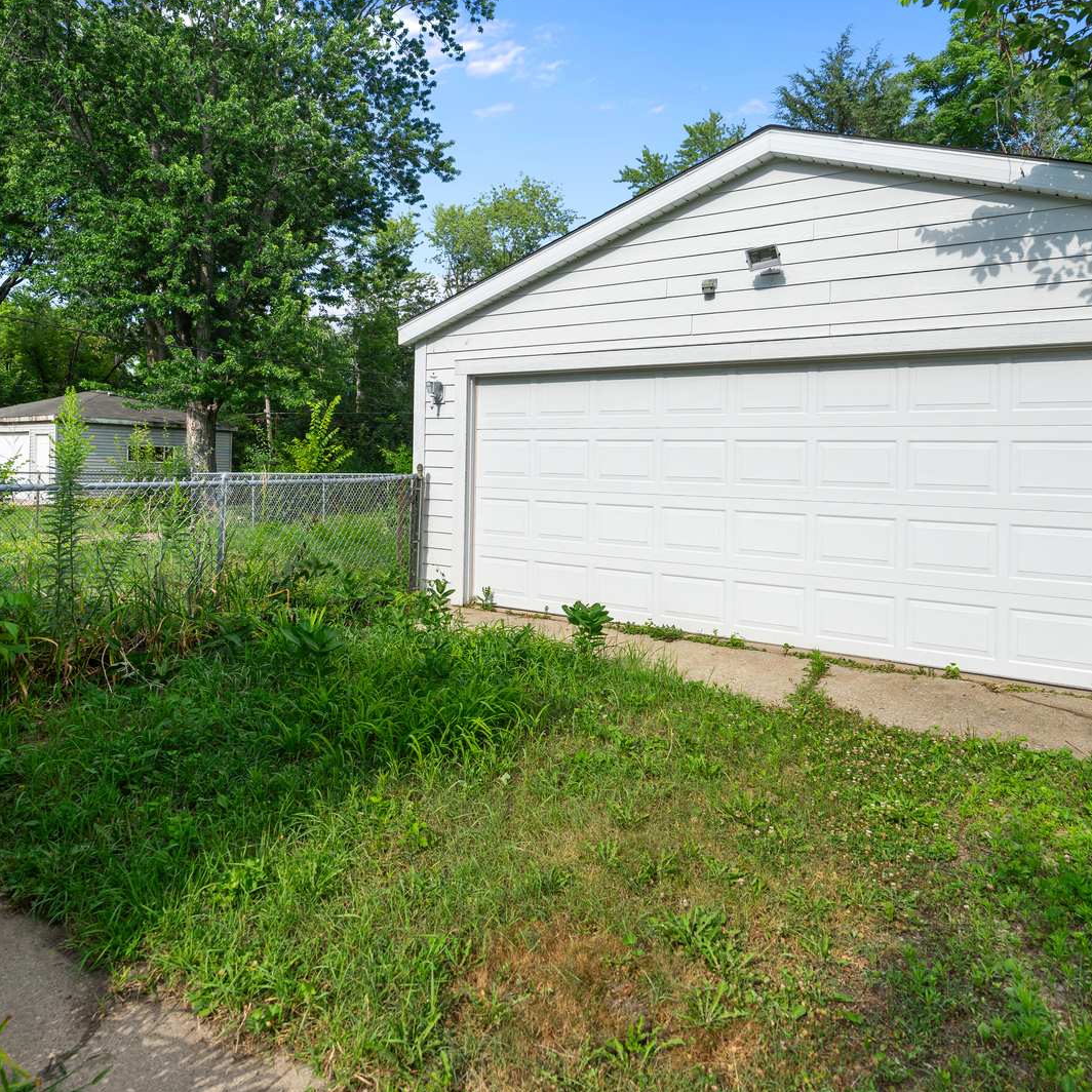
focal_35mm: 23
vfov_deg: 68.1
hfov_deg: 68.0
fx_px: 808
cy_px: 540
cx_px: 518
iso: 100
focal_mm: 17.5
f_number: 4
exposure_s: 1/500
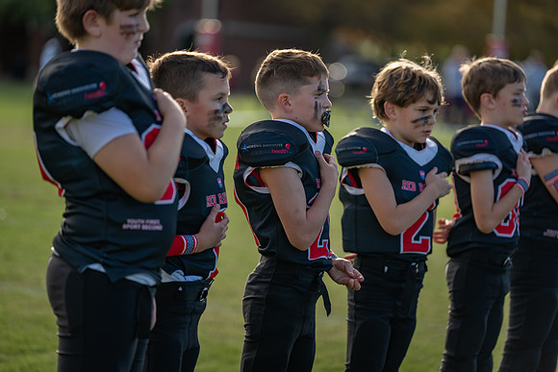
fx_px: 2465
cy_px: 186
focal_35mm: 159
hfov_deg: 12.9
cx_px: 279
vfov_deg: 8.6
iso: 100
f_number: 2.8
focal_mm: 159
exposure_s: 1/640
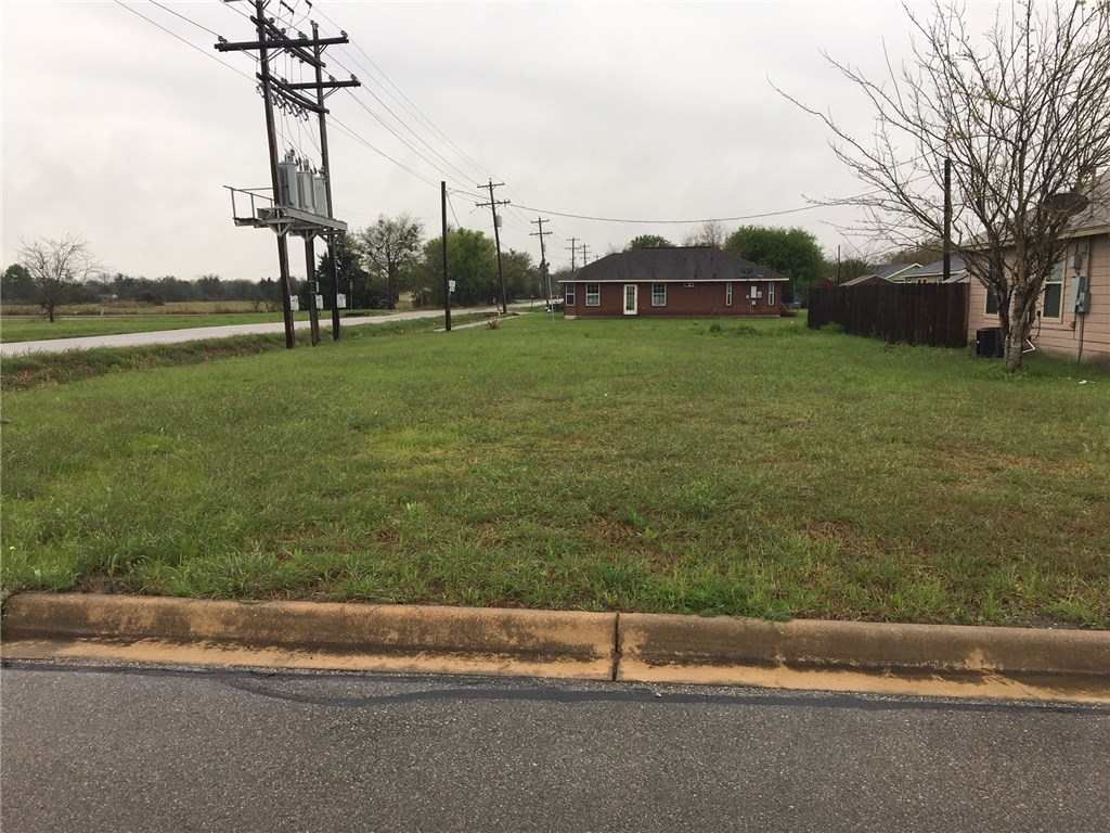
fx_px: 930
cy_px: 416
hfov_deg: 61.7
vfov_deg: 48.2
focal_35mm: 29
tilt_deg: -8.6
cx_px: 555
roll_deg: +0.1
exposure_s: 1/120
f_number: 2.2
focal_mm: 4.15
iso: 25
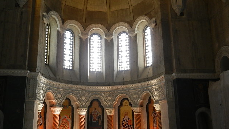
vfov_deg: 28.3
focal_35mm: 42
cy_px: 57
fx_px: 255
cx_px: 113
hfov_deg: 48.4
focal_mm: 6.9
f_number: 4
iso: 250
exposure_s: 1/25
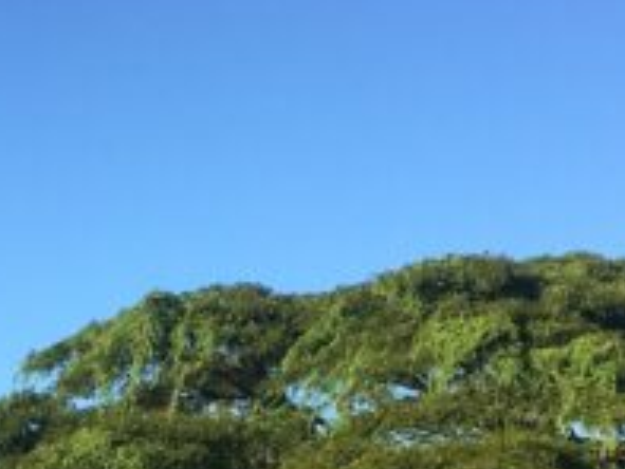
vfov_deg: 12.1
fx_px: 2041
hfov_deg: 17.1
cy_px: 824
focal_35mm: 113
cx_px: 57
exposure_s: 1/962
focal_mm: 4.15
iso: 25
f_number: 2.2
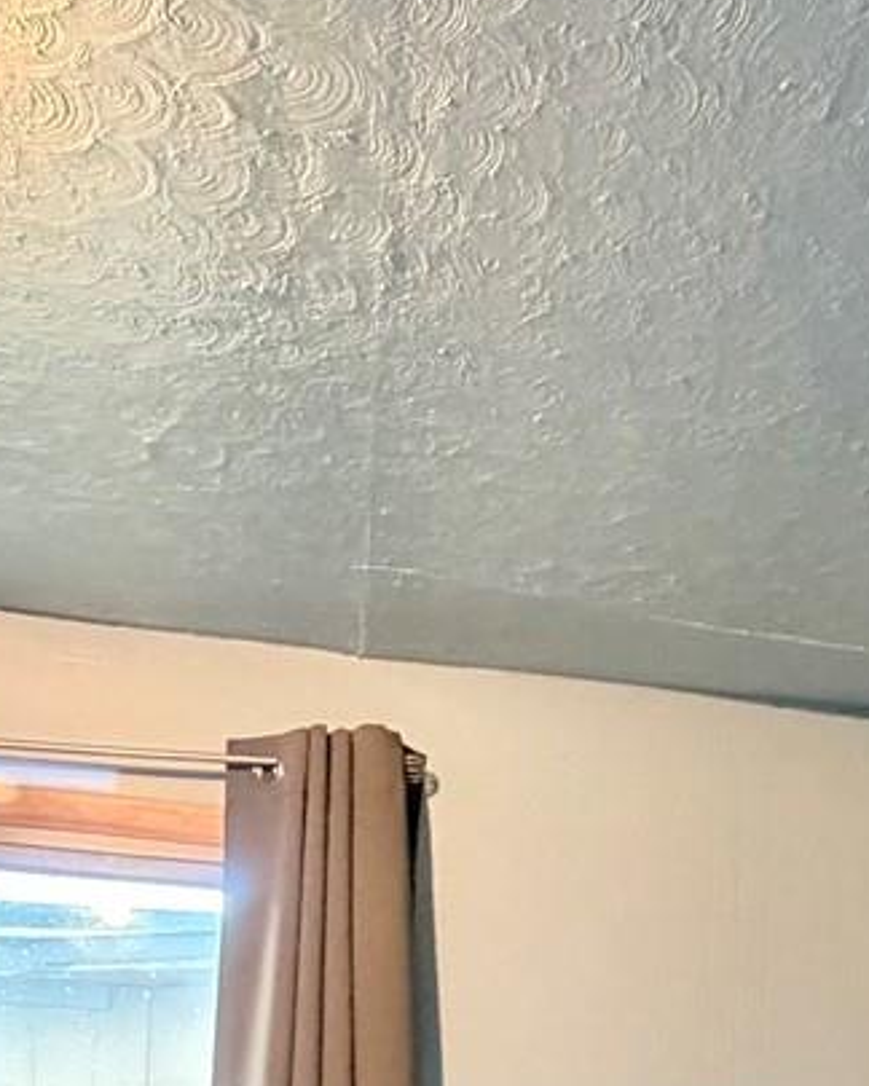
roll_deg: -1.7
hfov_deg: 26.9
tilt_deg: -1.5
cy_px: 1394
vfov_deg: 28.7
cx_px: 821
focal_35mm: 54
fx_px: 1736
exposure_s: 1/60
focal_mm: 2.22
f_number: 2.2
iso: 640
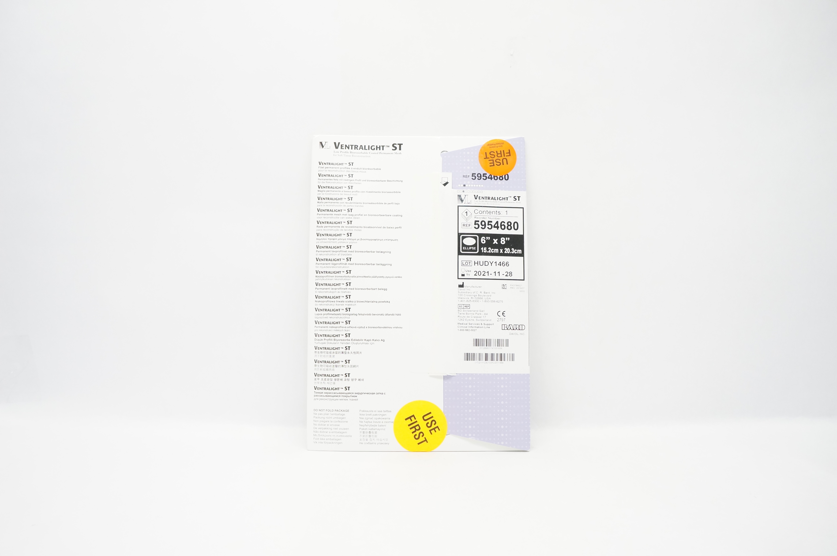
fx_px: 627
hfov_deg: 67.4
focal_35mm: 27
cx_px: 418
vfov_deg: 47.8
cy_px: 278
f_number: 5
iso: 800
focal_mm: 18
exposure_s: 1/80
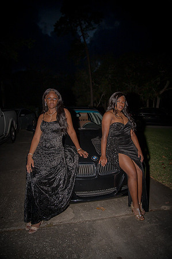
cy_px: 130
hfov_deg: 53.0
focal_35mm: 24
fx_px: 172
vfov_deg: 73.8
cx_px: 86
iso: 640
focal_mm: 24
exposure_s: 1/160
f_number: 4
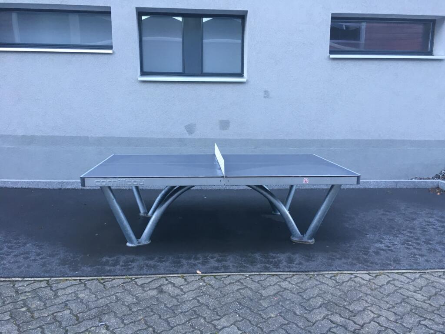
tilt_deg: -10.2
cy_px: 167
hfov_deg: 61.7
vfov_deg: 48.2
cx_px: 222
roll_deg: +0.5
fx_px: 373
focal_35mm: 29
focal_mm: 4.15
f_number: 2.2
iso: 100
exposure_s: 1/33
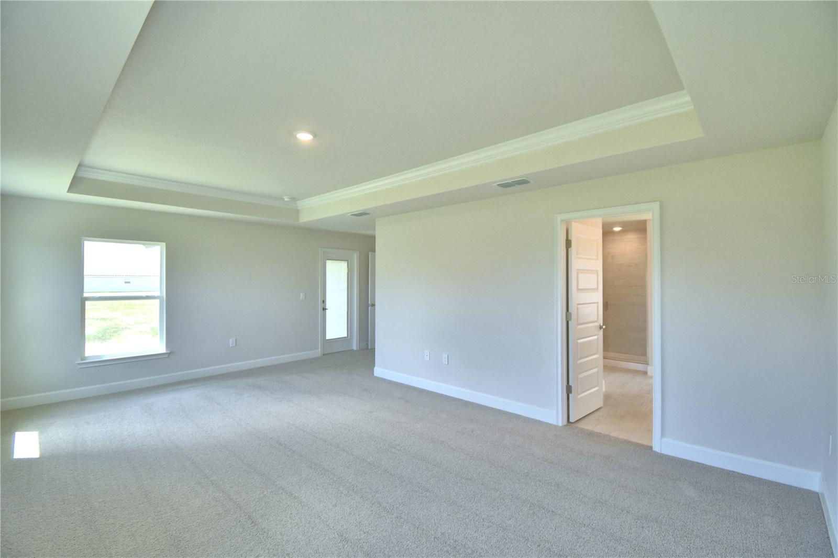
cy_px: 279
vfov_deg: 77.3
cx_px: 419
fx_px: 349
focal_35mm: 15
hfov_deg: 100.4
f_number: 4.5
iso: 200
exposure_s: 1/125
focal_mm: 10
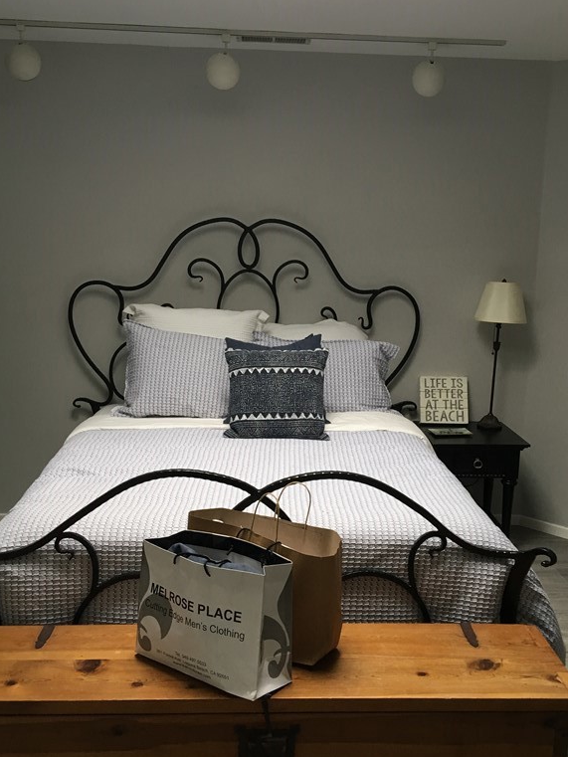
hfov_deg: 36.8
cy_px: 419
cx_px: 313
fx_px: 853
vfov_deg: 47.8
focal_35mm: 39
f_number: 2.2
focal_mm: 4.15
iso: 32
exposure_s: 1/15
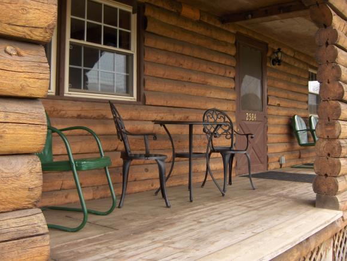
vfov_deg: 36.9
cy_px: 130
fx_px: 391
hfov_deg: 47.8
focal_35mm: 39
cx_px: 174
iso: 100
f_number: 2.8
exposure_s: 1/273
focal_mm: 8
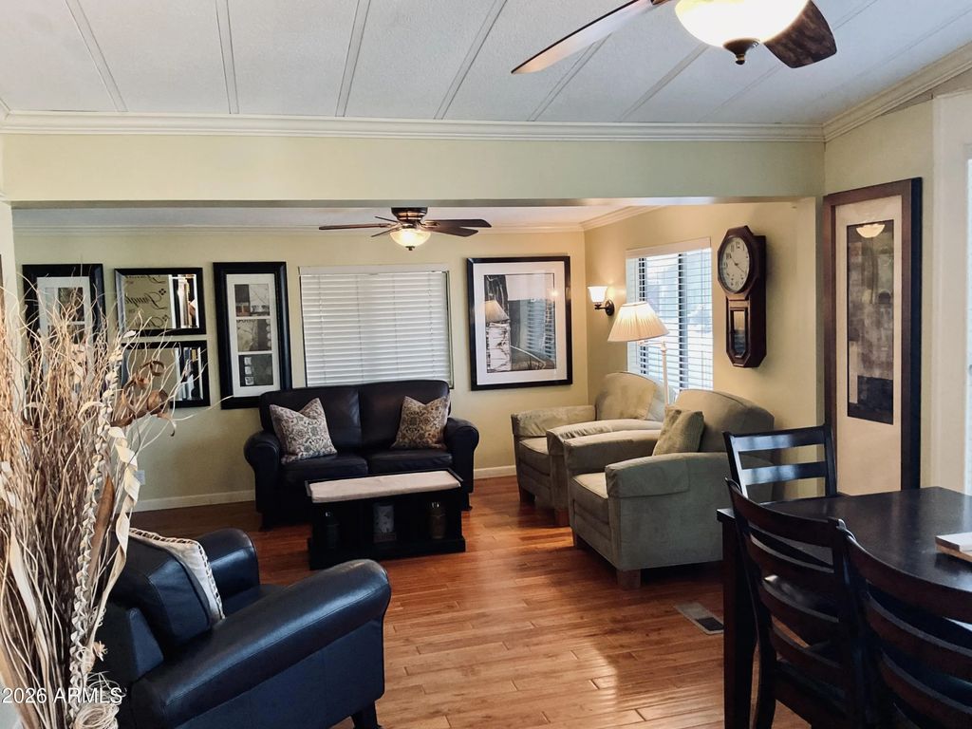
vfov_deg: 48.2
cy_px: 364
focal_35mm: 29
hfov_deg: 61.7
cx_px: 486
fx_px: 814
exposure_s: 1/60
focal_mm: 3
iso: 200
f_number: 1.8
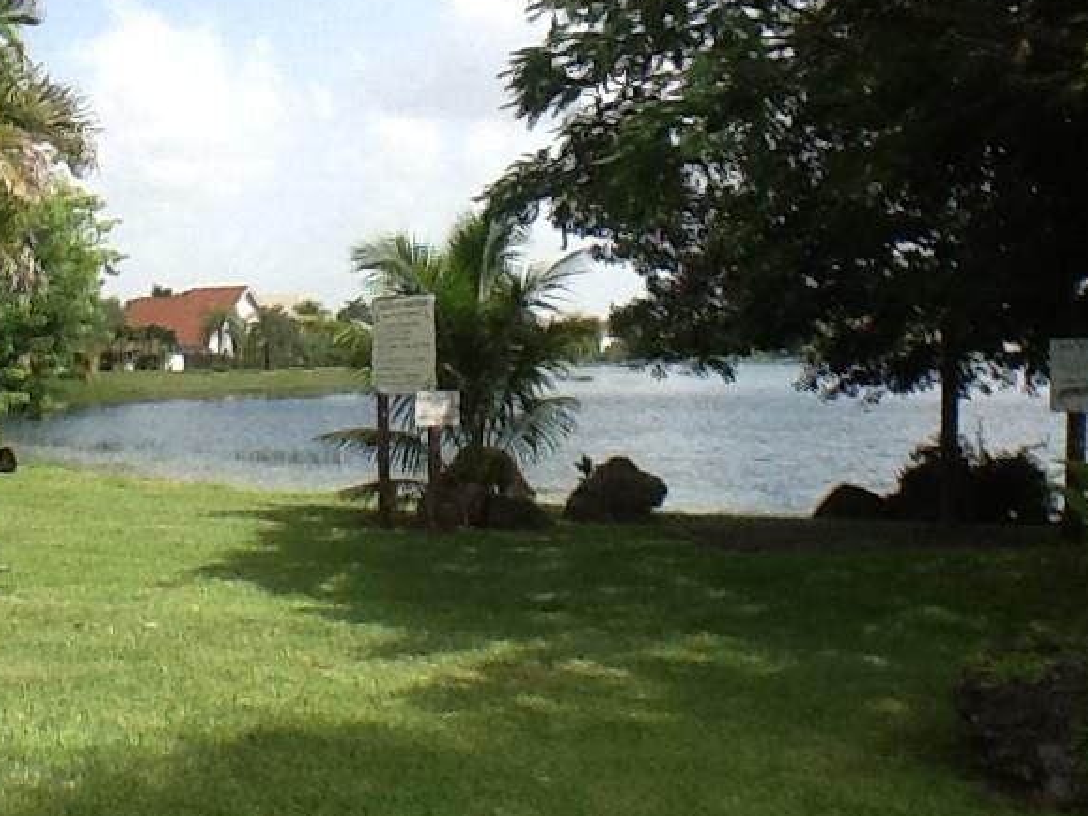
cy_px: 558
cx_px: 455
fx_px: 2294
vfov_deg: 20.1
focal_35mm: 73
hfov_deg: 26.6
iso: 40
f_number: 2.4
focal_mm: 2.03
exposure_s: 1/990
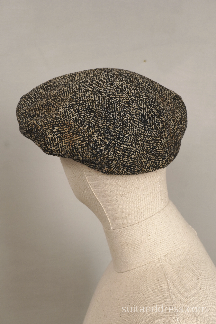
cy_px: 162
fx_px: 432
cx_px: 108
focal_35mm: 48
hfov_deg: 28.1
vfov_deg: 41.1
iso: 250
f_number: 8
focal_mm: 32
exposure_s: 1/25
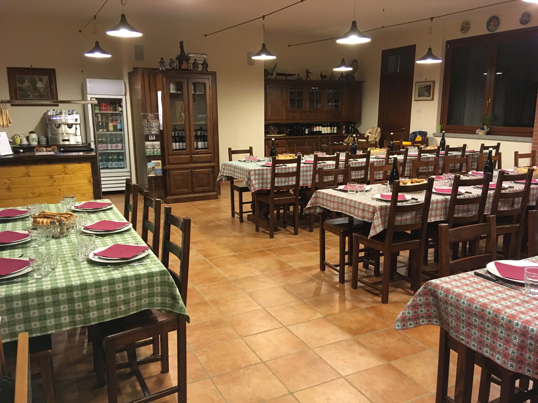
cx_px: 269
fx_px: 451
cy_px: 202
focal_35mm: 29
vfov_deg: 48.2
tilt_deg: -13.3
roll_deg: +1.7
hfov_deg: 61.7
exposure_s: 1/17
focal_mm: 4.15
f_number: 2.2
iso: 200
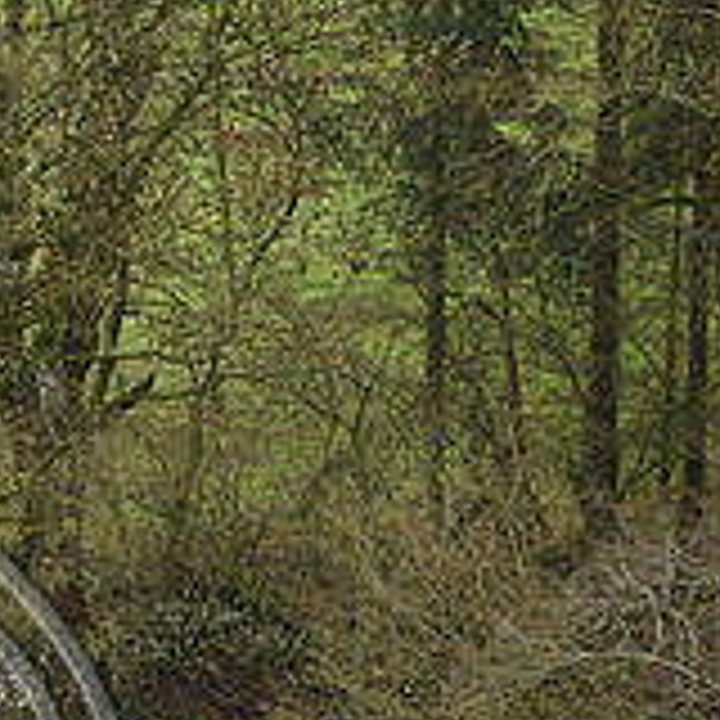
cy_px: 828
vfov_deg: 2.8
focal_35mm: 615
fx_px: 14472
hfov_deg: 2.8
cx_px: -364
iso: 1250
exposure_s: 1/1000
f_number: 3.5
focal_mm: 200
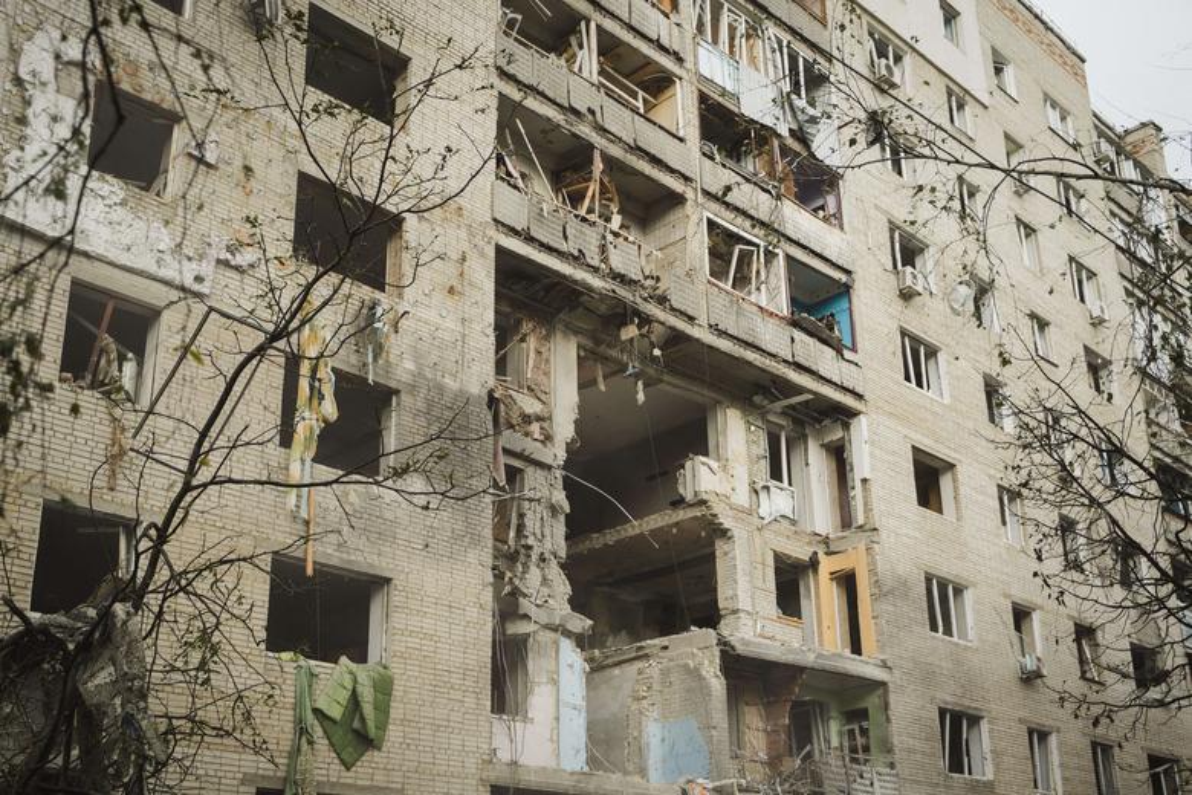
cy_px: 398
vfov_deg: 37.2
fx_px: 1182
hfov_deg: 53.5
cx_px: 596
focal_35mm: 36
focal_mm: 35.7
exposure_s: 1/2500
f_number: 2.8
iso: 800
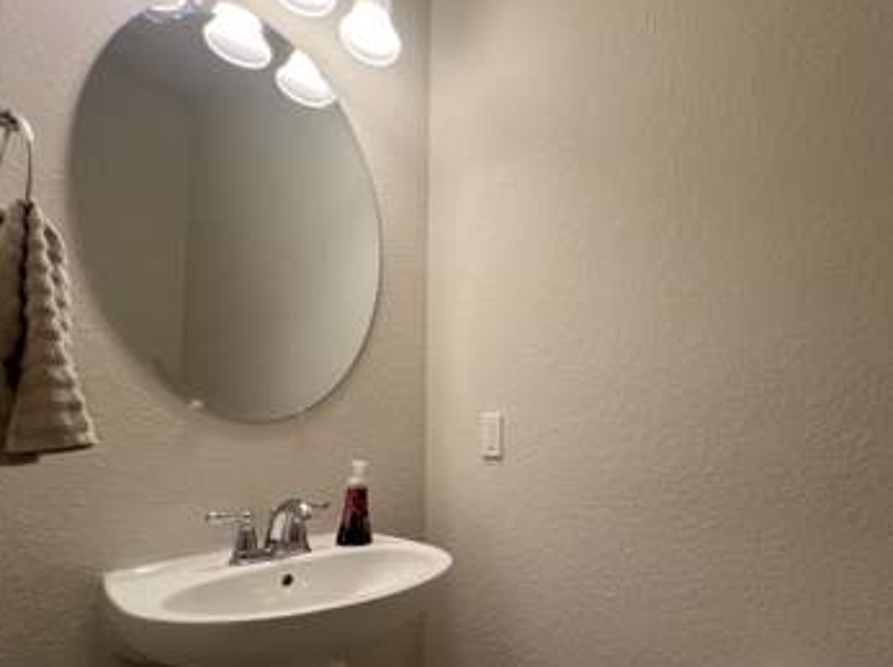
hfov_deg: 85.4
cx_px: 579
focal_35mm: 18
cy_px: 413
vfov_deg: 70.4
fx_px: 464
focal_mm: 1.57
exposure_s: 1/120
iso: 80
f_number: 1.8
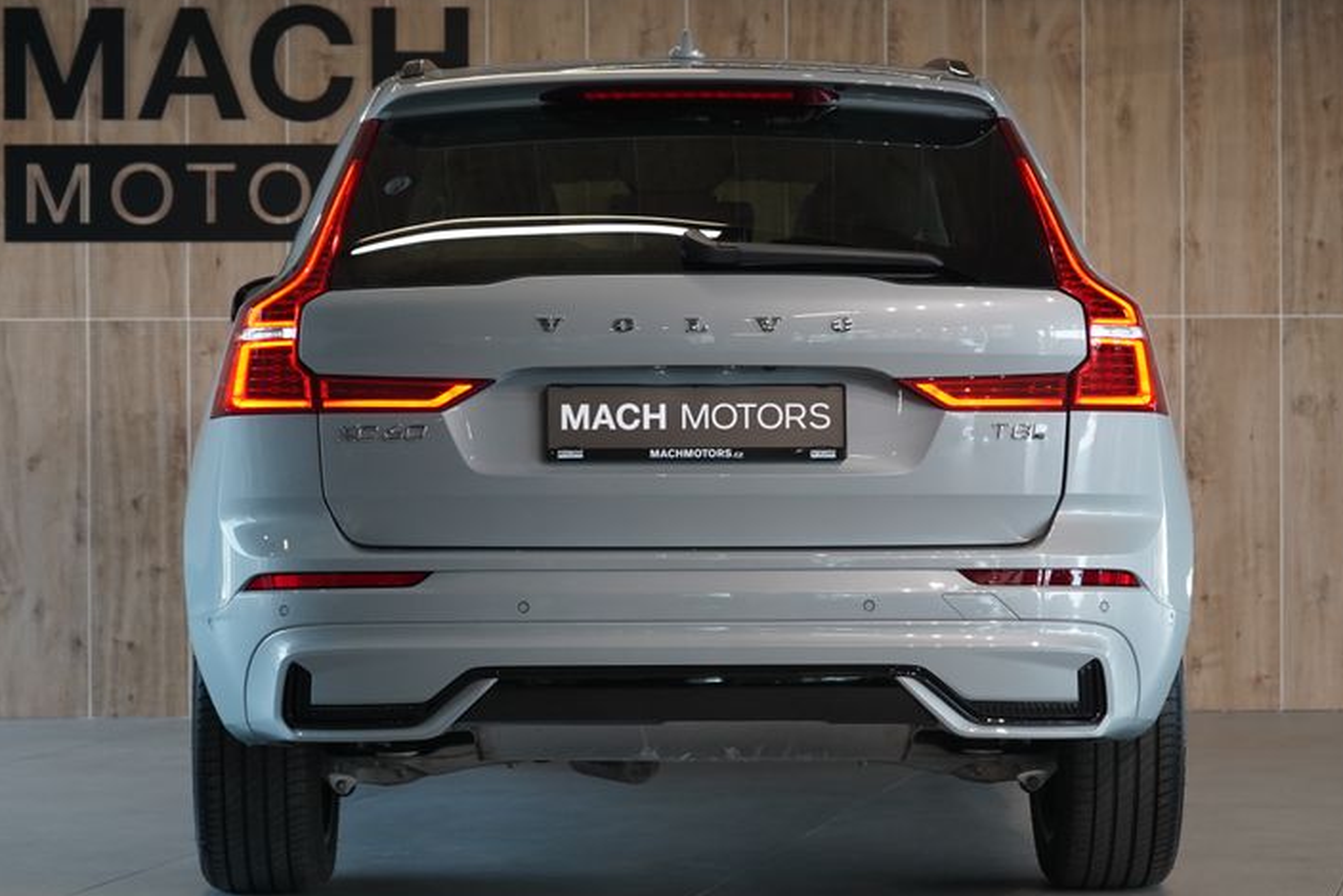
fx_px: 3806
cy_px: 421
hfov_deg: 20.0
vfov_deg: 13.4
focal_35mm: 102
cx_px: 699
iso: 1250
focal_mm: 70
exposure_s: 1/80
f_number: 5.6
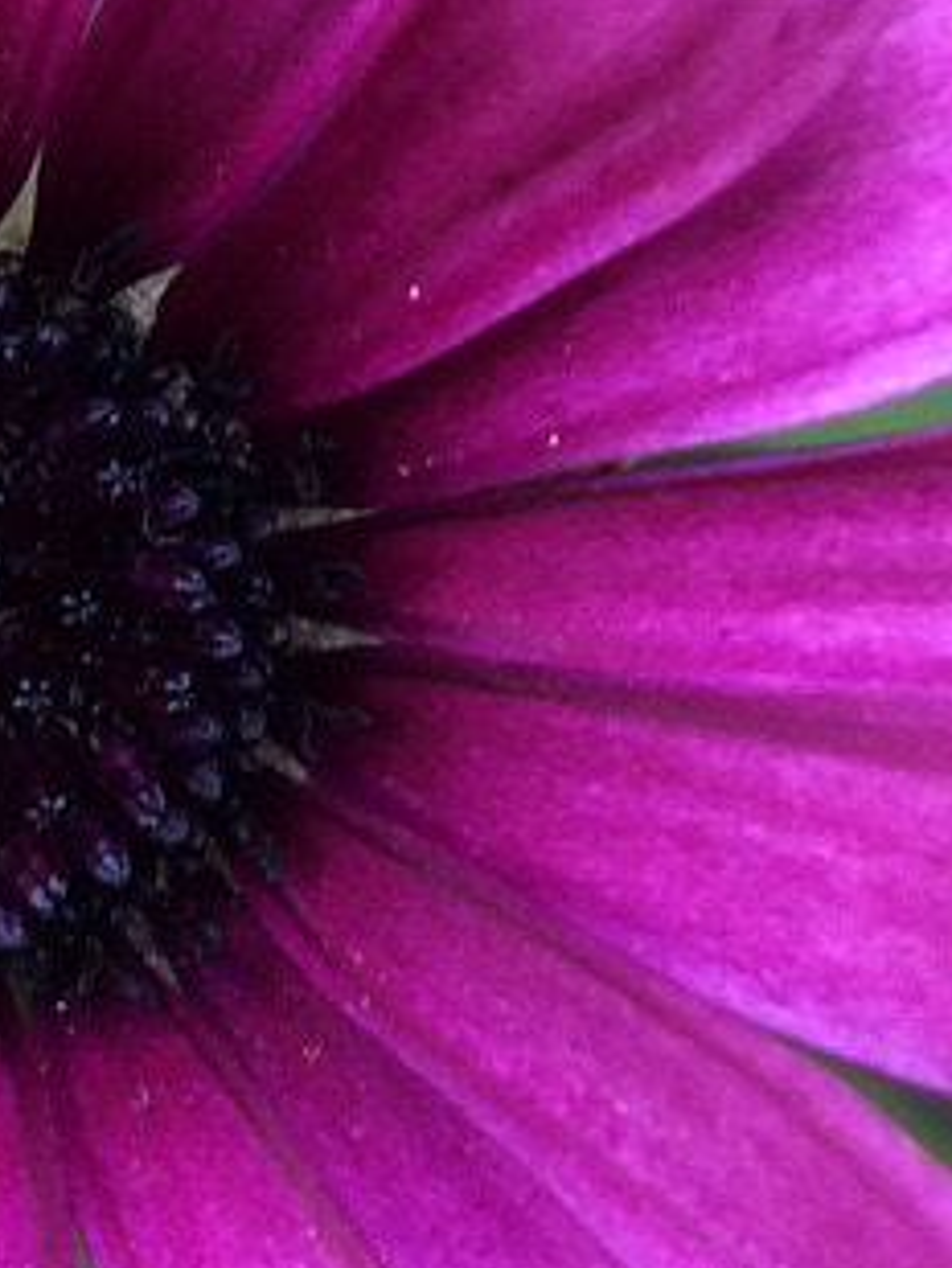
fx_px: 5497
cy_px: 574
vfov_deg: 13.2
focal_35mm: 150
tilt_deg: -65.6
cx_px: -62
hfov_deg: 9.8
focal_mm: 4.15
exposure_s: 1/50
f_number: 2.2
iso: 50
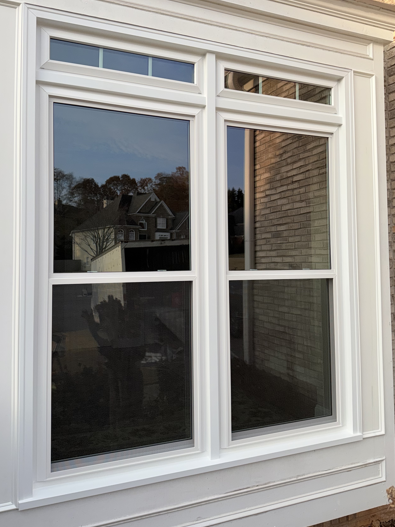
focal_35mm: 29
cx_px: 188
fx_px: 441
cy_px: 240
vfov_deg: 61.5
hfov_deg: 48.2
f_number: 1.78
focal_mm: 6.76
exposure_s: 1/2232
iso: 80
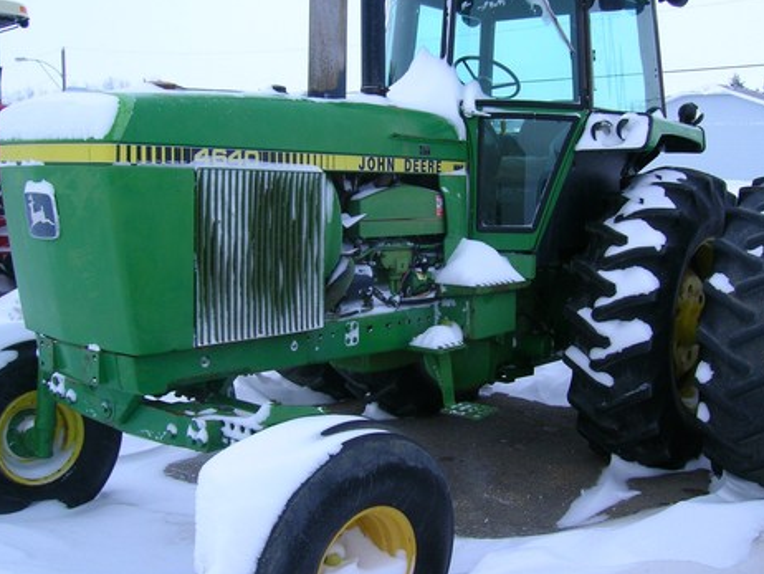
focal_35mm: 40
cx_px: 403
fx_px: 883
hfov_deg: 46.8
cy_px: 265
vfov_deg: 36.0
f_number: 4.9
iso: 50
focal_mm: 5.7
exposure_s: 1/168
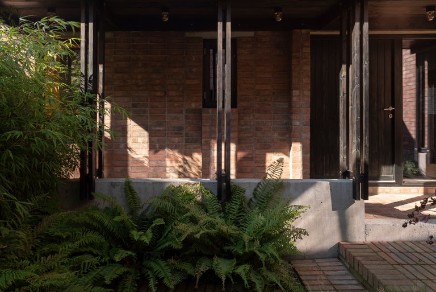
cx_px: 214
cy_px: 144
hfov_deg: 71.5
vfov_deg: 51.3
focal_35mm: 25
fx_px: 303
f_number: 14
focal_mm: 24
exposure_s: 1/13
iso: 100
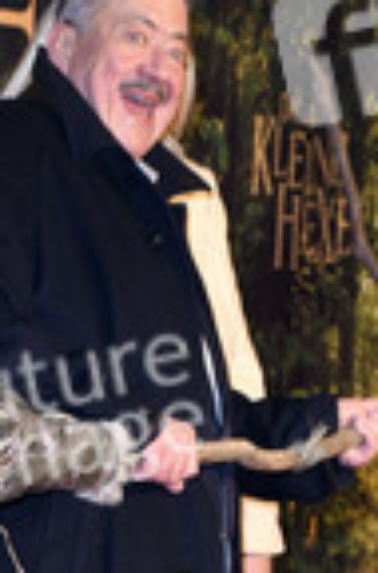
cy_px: 629
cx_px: 115
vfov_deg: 8.8
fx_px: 3712
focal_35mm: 234
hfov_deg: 5.8
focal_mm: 56
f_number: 6.3
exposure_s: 1/60
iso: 400
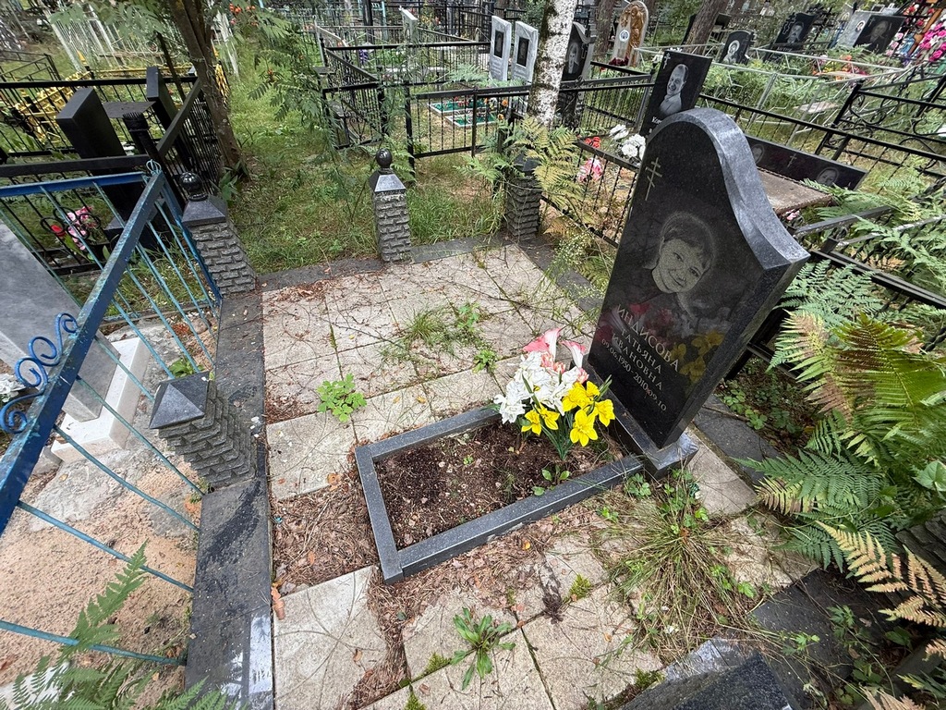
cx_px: 473
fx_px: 383
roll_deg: +0.4
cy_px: 355
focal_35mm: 14
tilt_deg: -41.9
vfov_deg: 85.7
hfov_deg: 102.1
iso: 50
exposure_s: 1/134
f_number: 2.2
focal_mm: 2.22
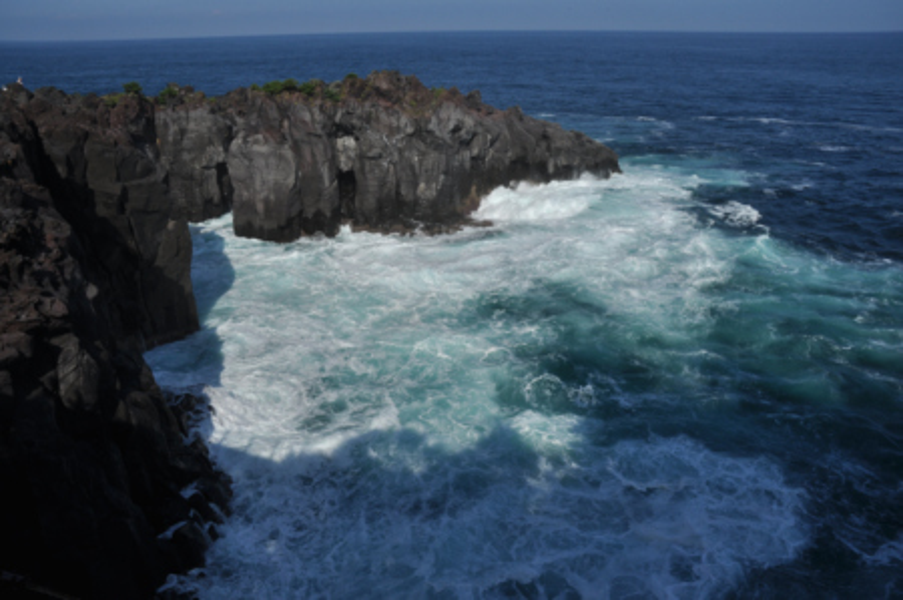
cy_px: 300
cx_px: 452
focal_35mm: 27
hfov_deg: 67.4
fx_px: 677
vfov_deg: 47.8
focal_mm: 18
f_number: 13
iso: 200
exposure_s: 1/640
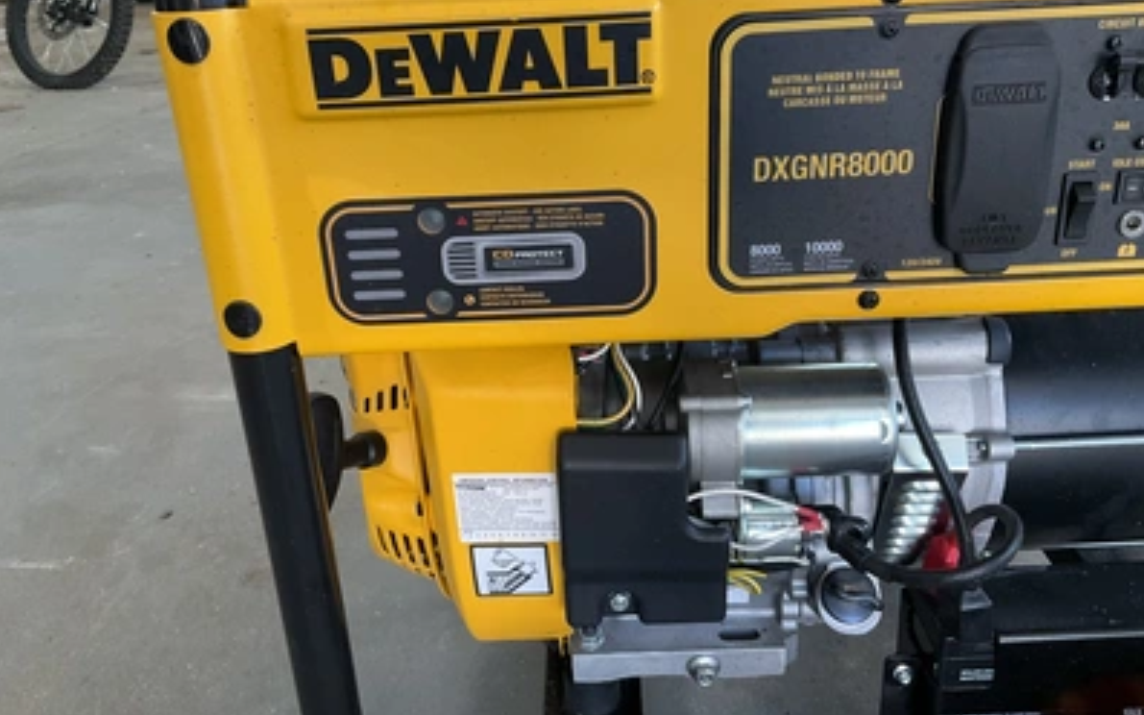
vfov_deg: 40.5
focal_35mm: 31
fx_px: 966
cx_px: 571
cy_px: 300
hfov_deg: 61.2
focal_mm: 3
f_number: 1.8
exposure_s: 1/60
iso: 80
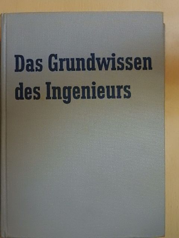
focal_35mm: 65
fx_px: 448
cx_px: 90
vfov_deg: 29.8
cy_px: 119
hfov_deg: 22.6
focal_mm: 11.6
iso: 1600
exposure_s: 1/100
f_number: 4.2
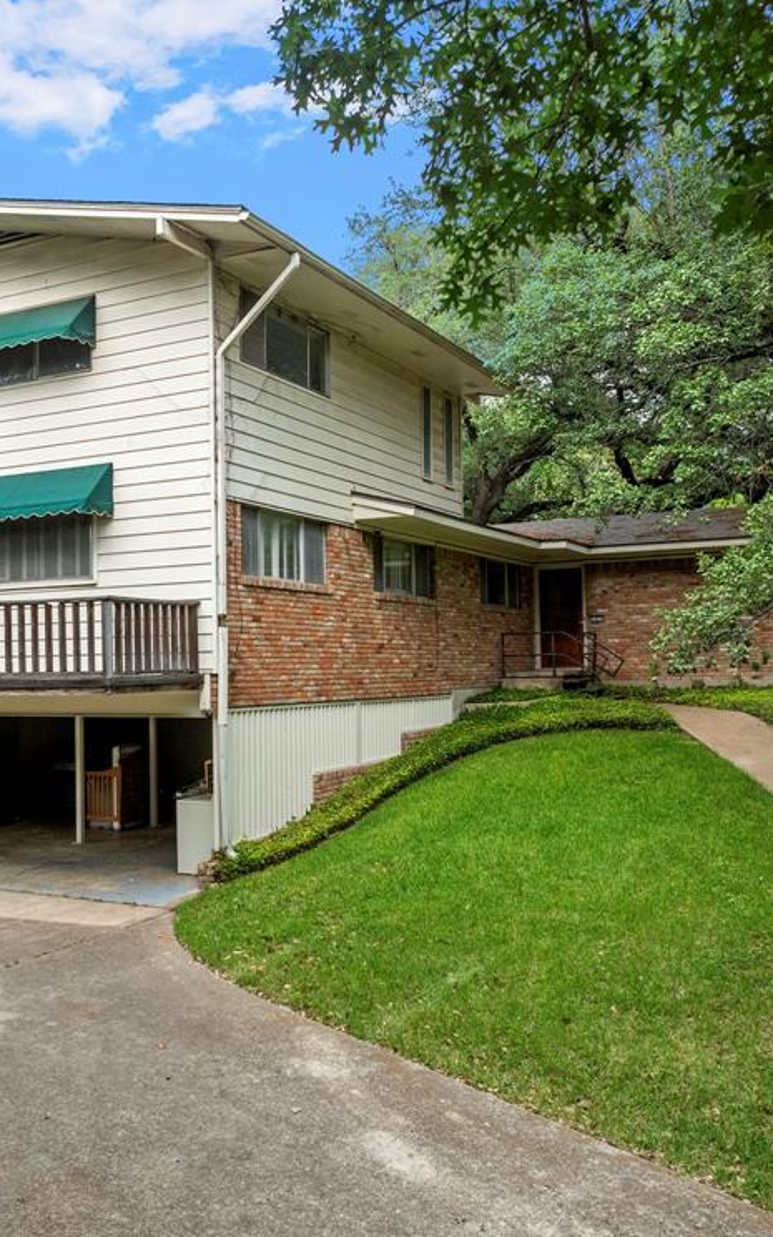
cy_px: 623
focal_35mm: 35
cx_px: 238
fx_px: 1180
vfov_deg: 55.3
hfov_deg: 35.8
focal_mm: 12.29
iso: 210
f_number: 2.8
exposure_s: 1/1250
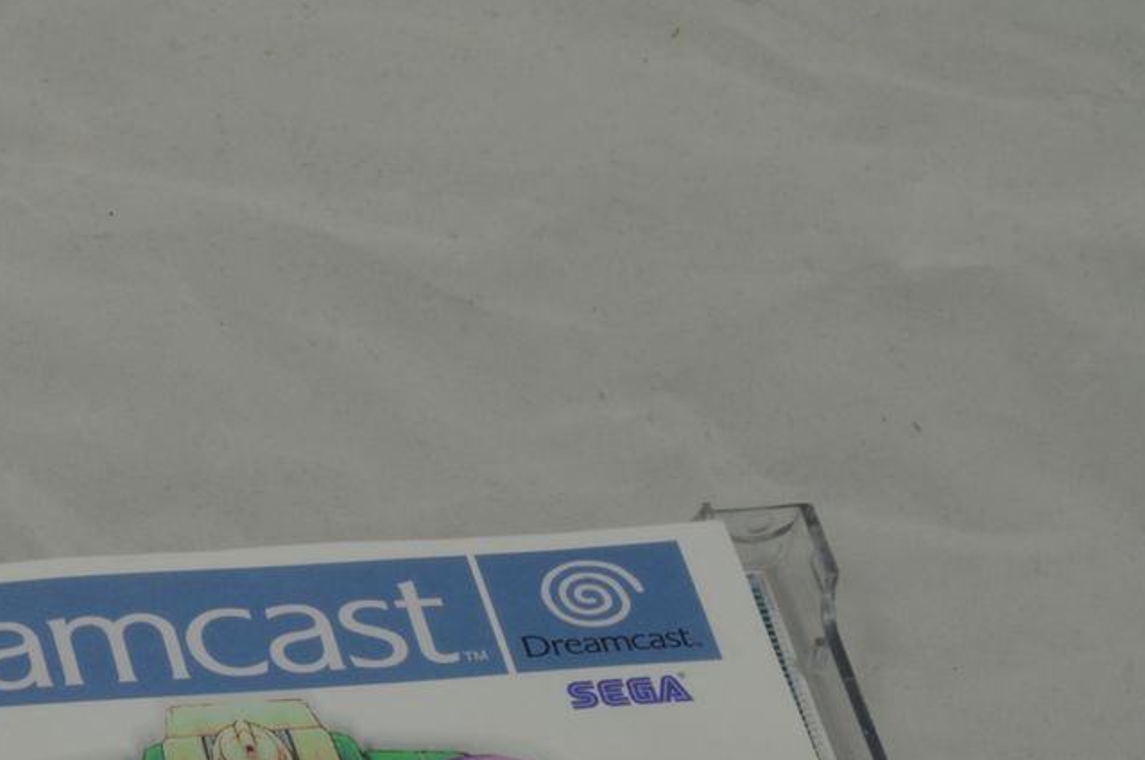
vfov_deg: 8.0
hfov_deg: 11.8
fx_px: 5367
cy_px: 946
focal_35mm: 169
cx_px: -331
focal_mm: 40
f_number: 20
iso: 100
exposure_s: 1/3
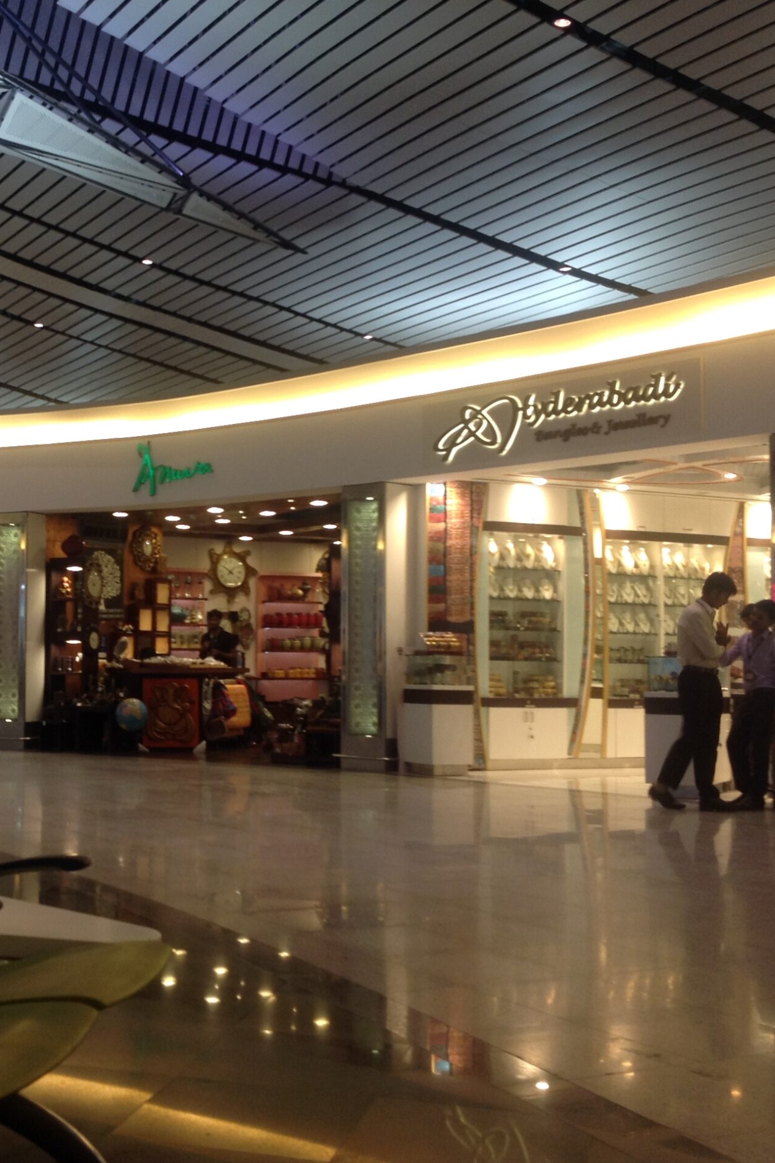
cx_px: 140
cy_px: 581
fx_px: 1582
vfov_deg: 40.3
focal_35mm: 49
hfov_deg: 26.9
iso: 50
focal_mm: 4.28
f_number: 2.4
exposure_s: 1/15
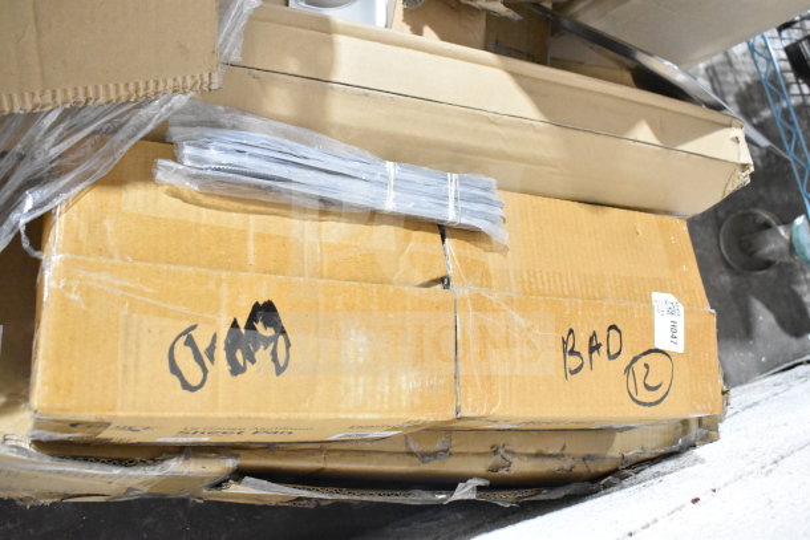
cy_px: 270
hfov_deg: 57.2
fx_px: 743
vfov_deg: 40.0
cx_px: 405
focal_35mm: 33
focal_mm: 22
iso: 6400
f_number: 5.6
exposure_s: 1/125
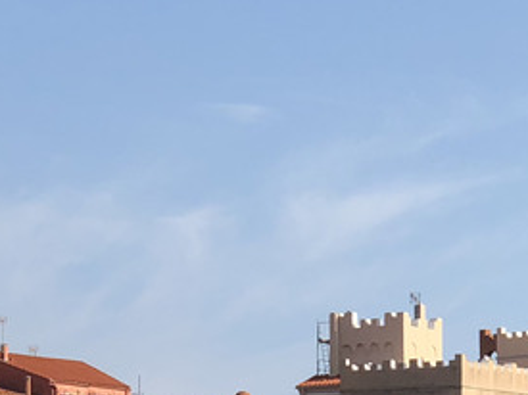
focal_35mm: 227
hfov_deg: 8.7
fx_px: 3461
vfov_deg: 6.5
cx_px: 357
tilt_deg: +4.0
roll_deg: +0.9
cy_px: 520
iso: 16
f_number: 2.4
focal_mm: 6
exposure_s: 1/1021
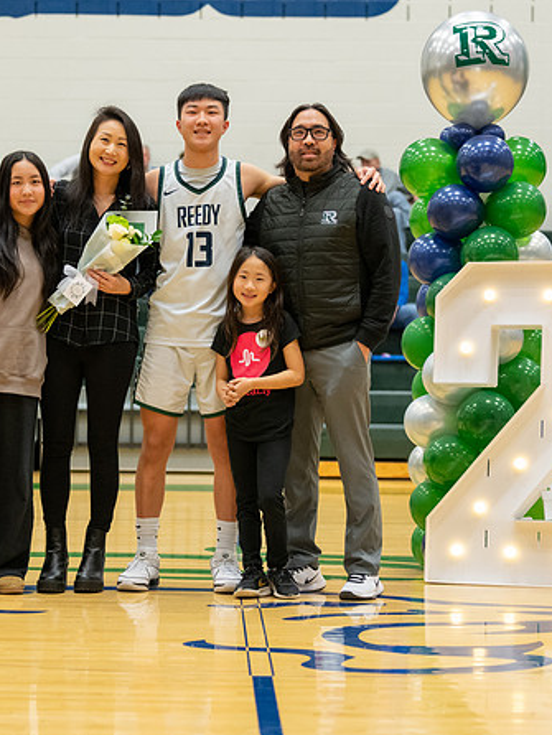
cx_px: 167
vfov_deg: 18.9
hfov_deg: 14.2
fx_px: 2209
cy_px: 358
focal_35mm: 104
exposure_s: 1/320
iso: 4000
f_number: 2.8
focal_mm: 70
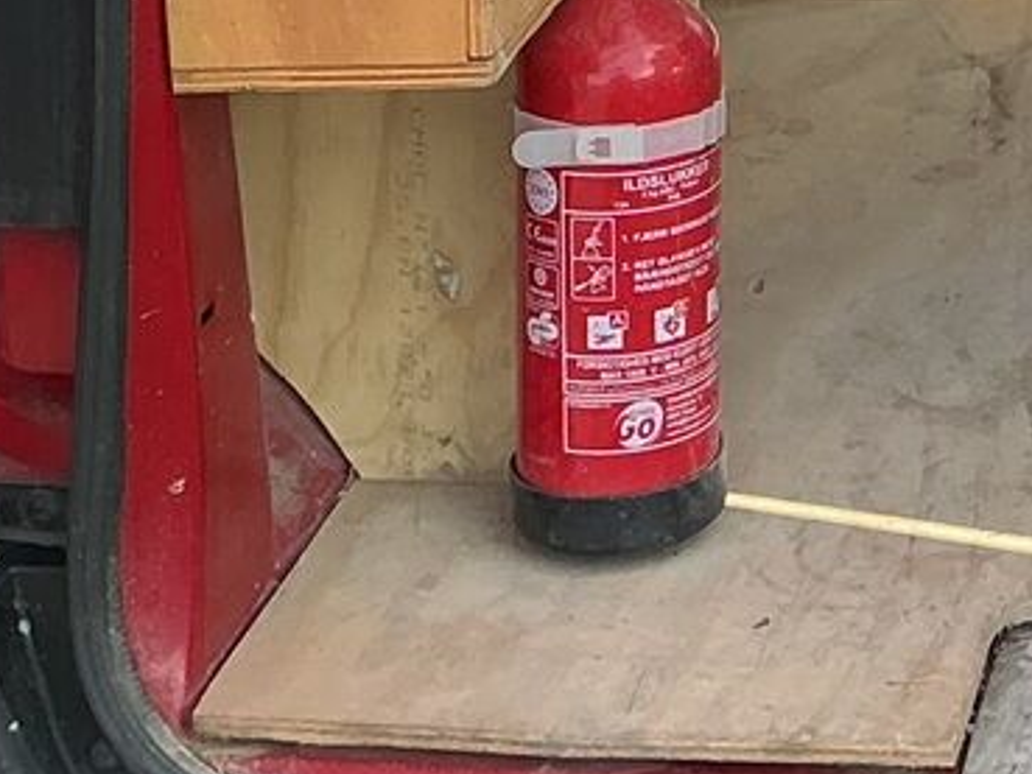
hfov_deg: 13.9
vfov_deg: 10.6
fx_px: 3996
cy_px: -425
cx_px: 1498
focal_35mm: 134
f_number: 1.8
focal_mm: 3
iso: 25
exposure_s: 1/248
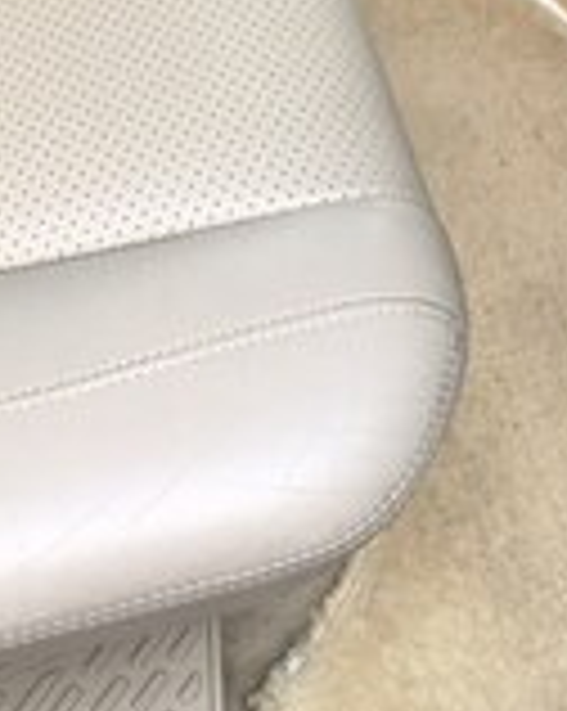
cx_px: 27
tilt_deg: -43.3
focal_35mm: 89
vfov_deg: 19.3
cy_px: -297
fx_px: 1871
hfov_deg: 16.9
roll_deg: -7.9
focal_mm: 4.15
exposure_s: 1/50
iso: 32
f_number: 2.2
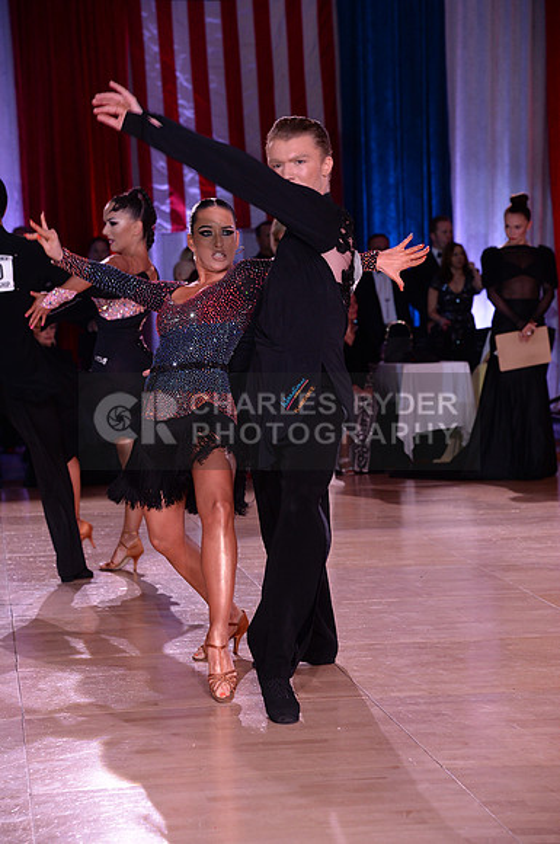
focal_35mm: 95
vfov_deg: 21.5
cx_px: 280
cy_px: 422
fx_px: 2223
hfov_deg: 14.4
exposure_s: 1/250
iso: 2000
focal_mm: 95
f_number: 5.6
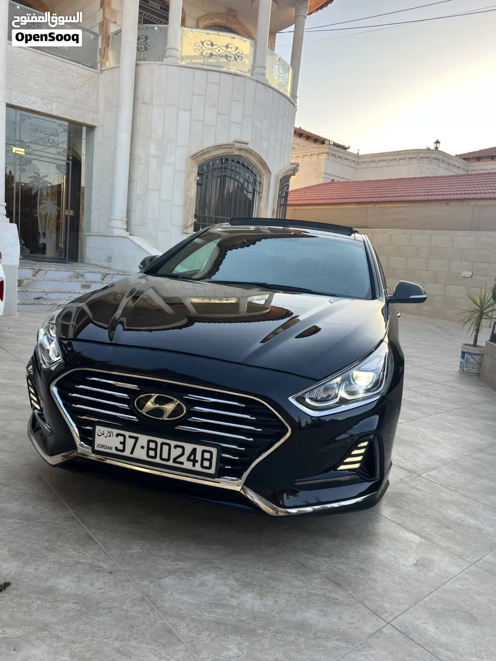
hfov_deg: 53.1
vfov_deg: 67.3
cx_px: 248
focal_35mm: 26
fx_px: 497
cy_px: 330
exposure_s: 1/518
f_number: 1.5
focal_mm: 5.7
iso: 50
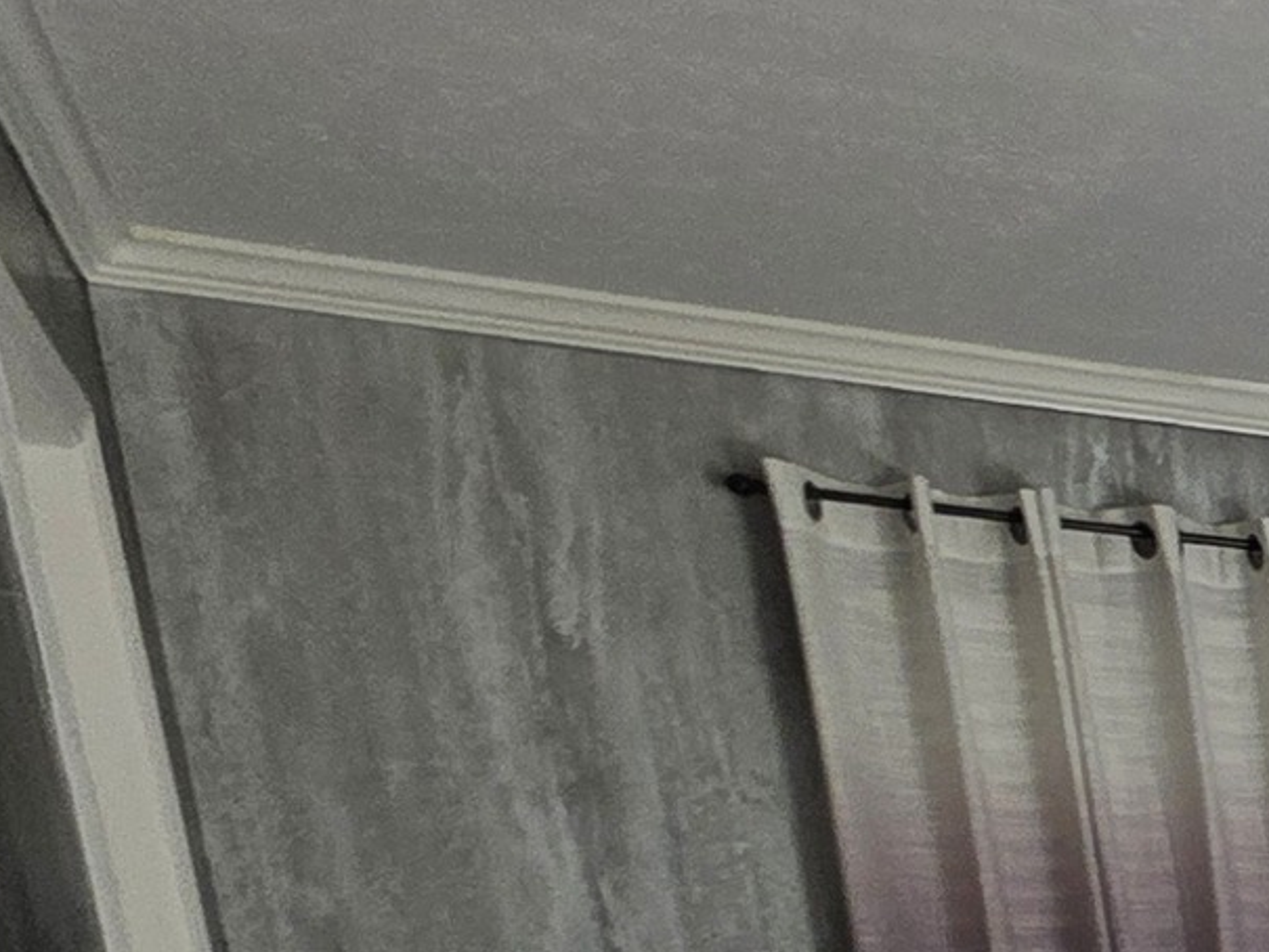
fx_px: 2420
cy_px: 1522
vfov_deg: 18.9
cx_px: 3029
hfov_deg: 15.4
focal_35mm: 66
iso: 64
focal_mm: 2.2
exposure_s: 1/120
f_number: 1.9
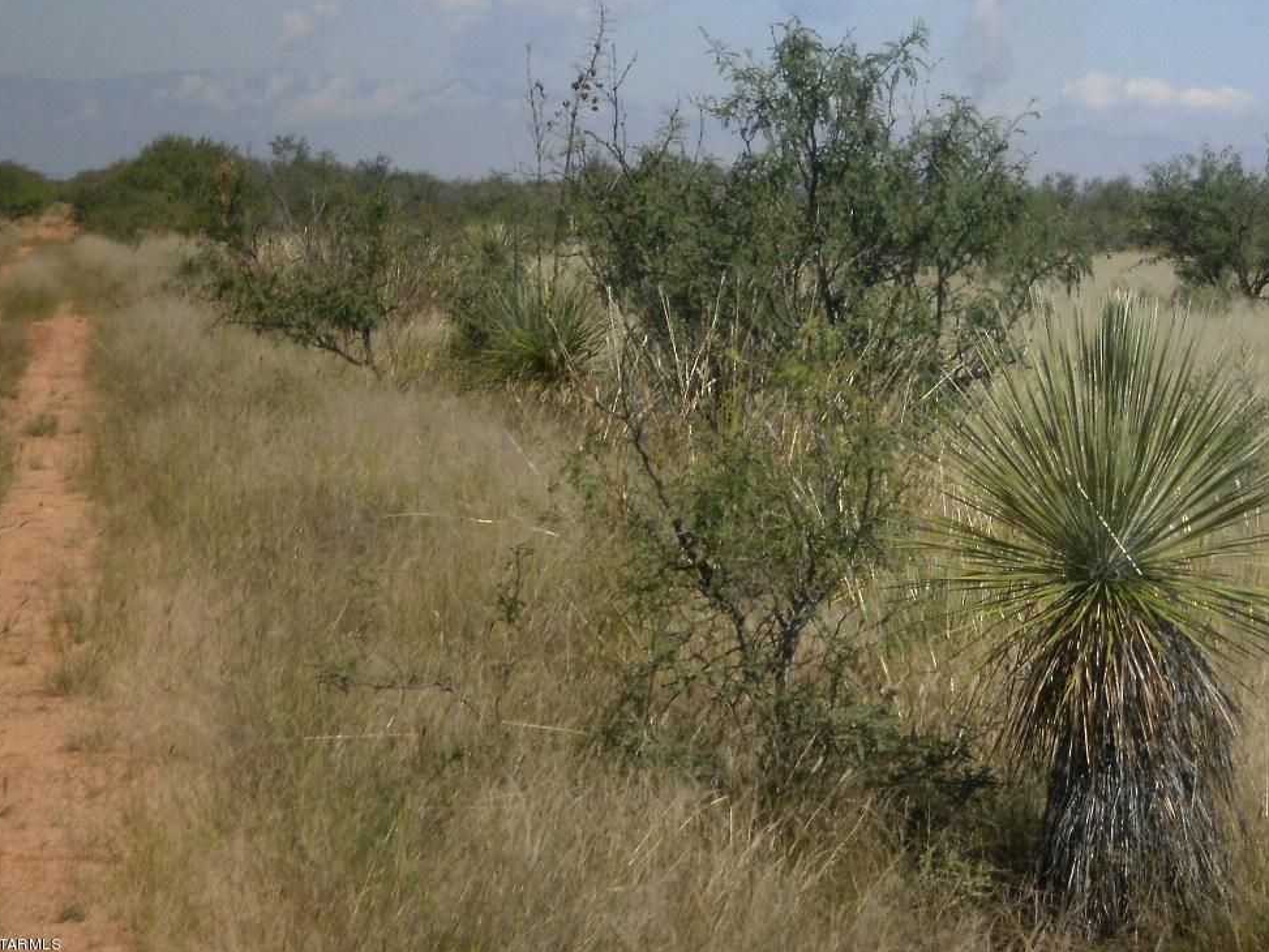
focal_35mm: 120
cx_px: 982
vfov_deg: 12.3
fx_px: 4400
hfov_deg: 16.3
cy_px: 214
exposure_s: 1/125
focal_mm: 12.95
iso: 100
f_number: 14.1
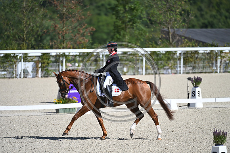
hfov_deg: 5.2
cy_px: 76
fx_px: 2556
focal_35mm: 400
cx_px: 115
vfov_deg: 3.4
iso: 220
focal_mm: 400
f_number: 4.5
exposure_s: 1/1600
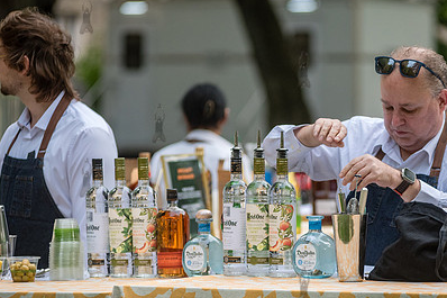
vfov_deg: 5.5
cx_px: 303
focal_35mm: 249
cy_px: 177
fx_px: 3090
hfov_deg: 8.3
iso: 1000
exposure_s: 1/2500
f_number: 4
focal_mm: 170
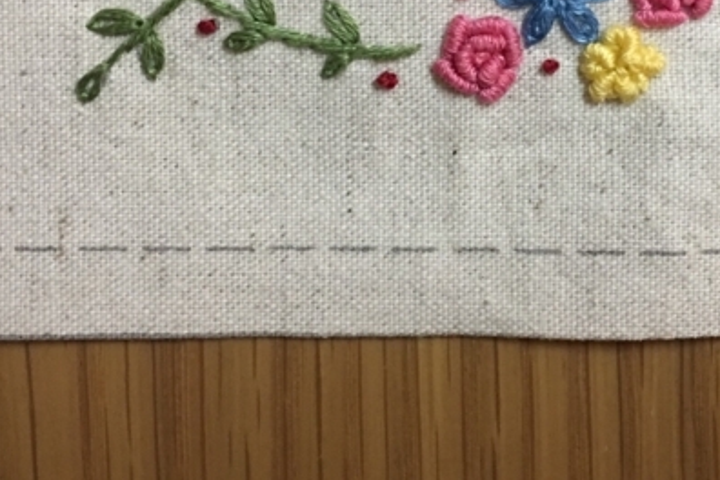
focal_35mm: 61
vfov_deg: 21.7
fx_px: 1220
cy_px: 29
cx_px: 513
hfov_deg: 32.4
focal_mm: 4.15
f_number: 2.2
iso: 50
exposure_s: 1/4
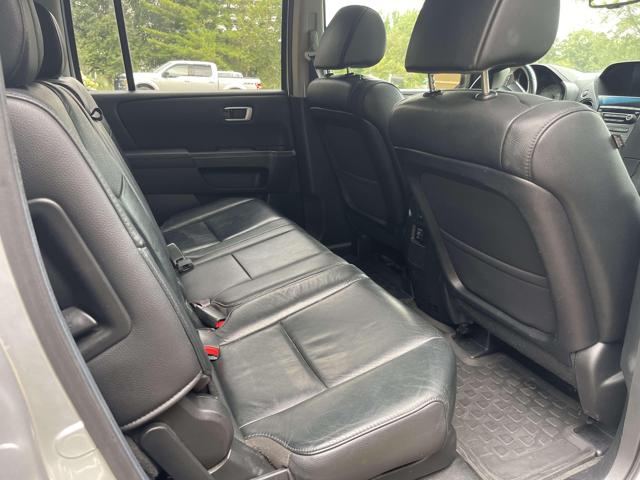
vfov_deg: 54.9
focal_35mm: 25
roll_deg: -4.9
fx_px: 462
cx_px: 320
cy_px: 240
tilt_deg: -18.7
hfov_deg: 69.4
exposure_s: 1/121
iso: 125
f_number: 1.6
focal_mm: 5.1
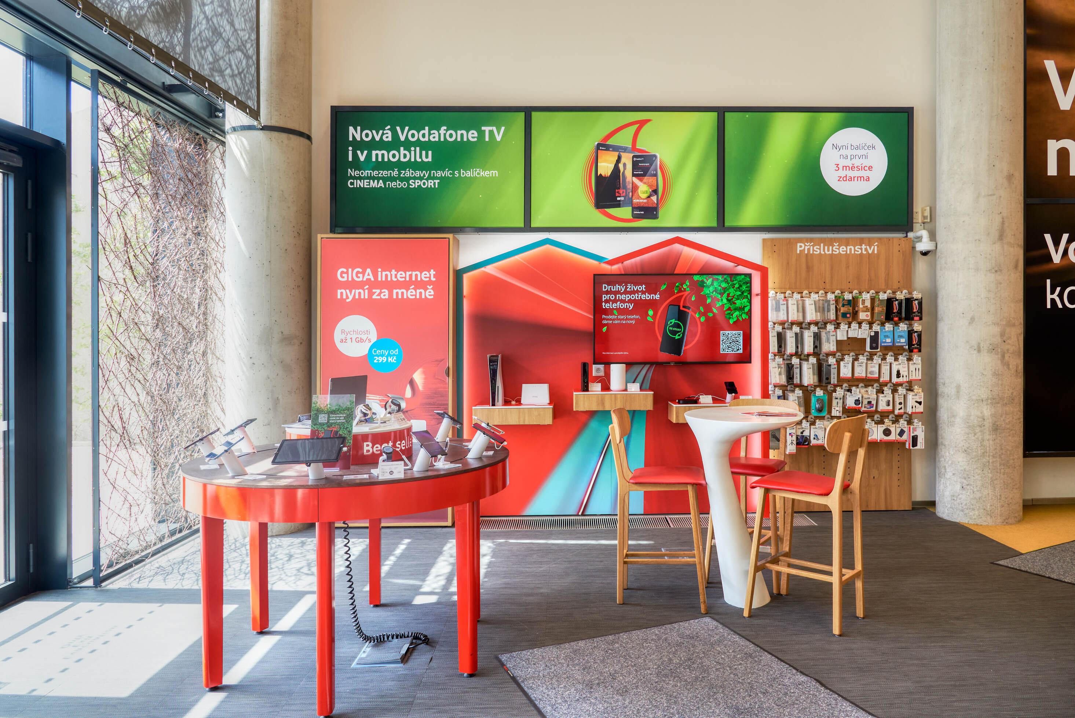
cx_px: 538
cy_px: 359
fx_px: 717
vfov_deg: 53.2
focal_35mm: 24
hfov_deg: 73.7
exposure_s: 1/30
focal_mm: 24
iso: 200
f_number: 7.1
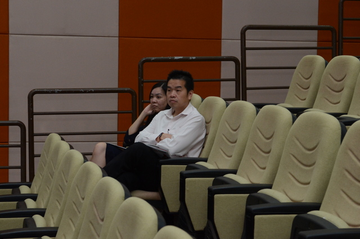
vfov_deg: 16.5
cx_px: 180
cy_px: 120
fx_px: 823
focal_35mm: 82
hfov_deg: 24.7
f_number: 5.6
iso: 1600
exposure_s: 1/80
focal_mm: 55
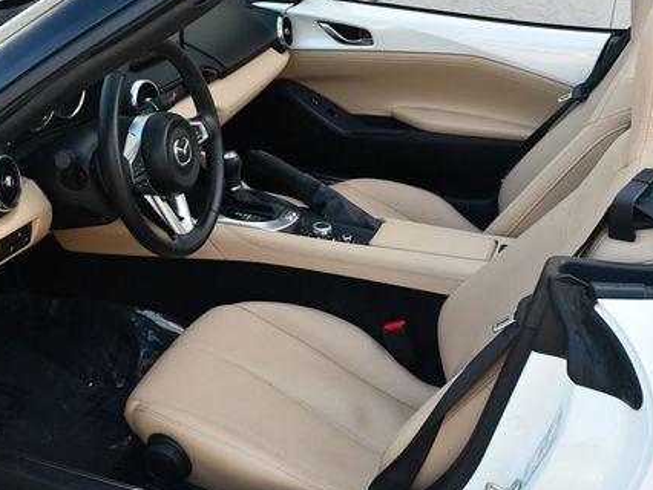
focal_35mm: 52
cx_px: 299
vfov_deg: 28.1
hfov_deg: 36.8
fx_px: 981
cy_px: 236
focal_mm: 18
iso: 400
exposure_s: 1/250
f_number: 5.6
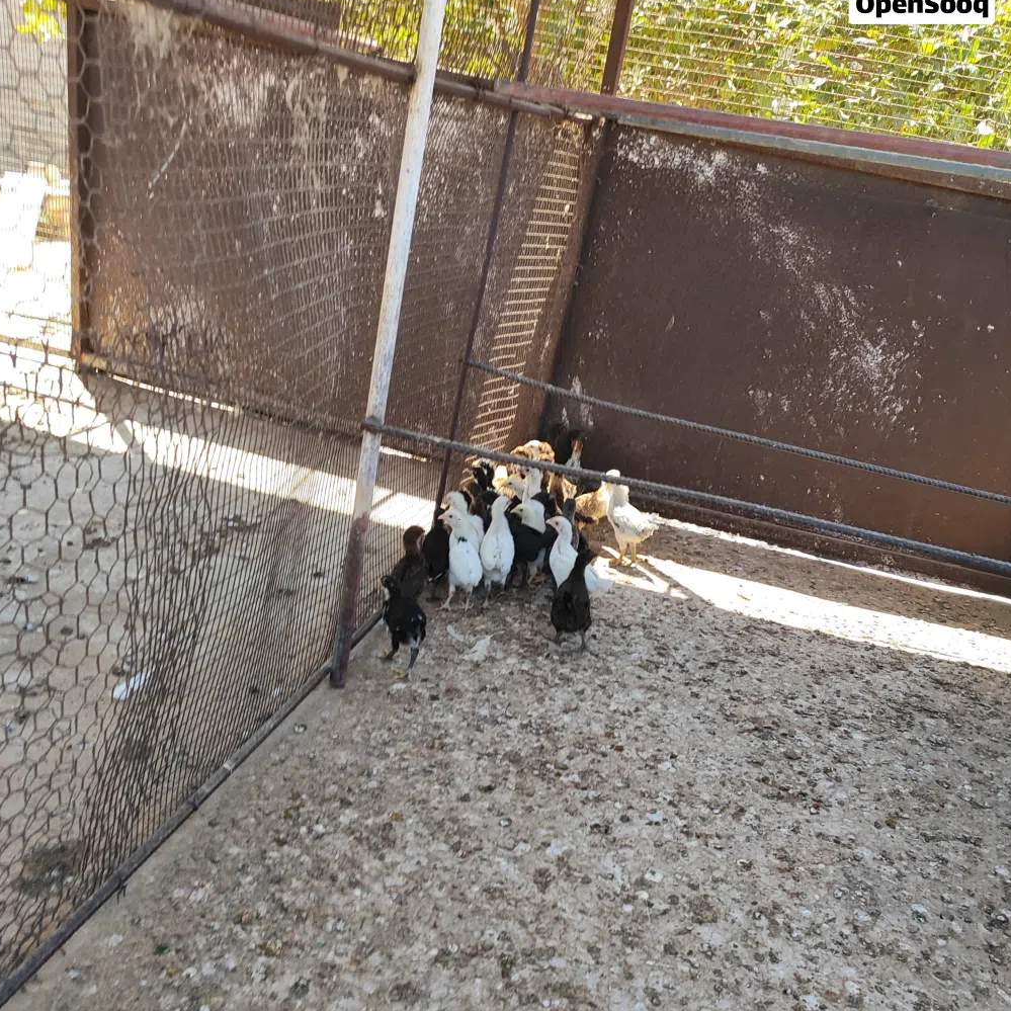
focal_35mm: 29
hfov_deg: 55.6
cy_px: 618
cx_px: 502
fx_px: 958
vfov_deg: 55.1
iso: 92
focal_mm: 5.89
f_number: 1.89
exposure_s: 1/100
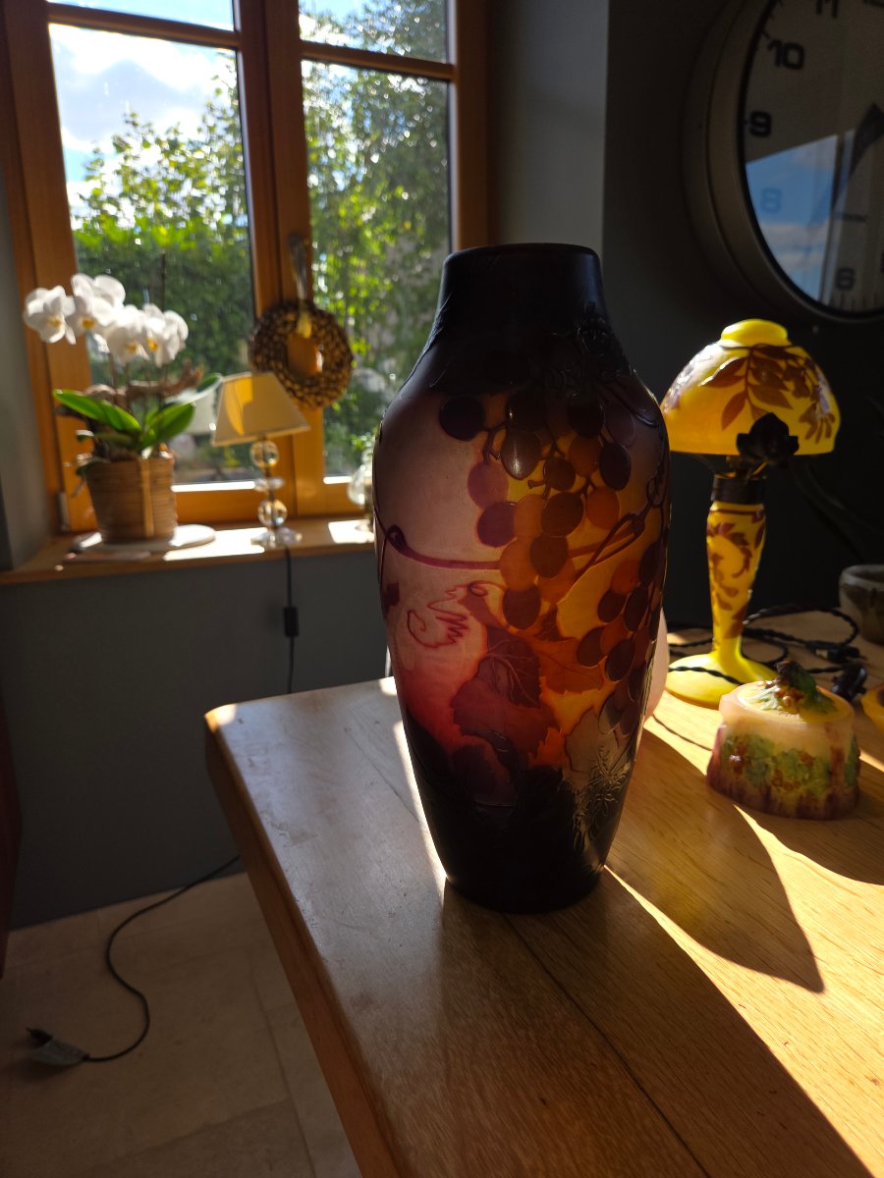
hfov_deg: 58.9
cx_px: 442
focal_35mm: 23
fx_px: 783
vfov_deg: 73.9
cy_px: 589
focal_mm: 5.4
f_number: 1.8
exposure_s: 1/638
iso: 25
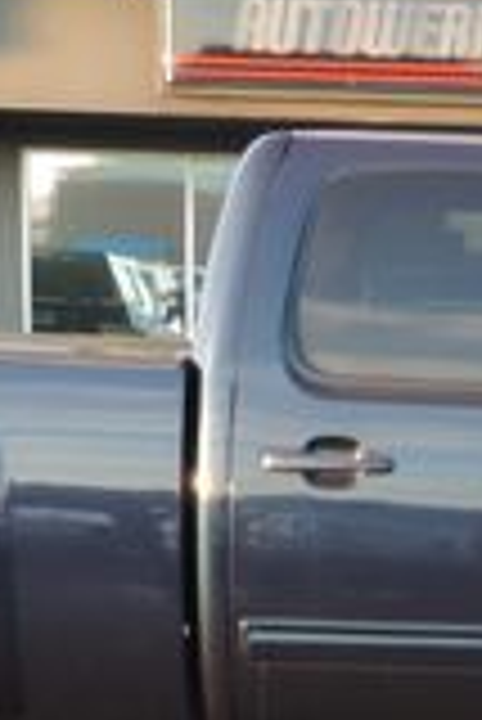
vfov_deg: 20.0
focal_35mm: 100
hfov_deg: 13.3
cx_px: 608
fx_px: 2004
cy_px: 657
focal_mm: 4.3
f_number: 3
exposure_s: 1/40
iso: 80
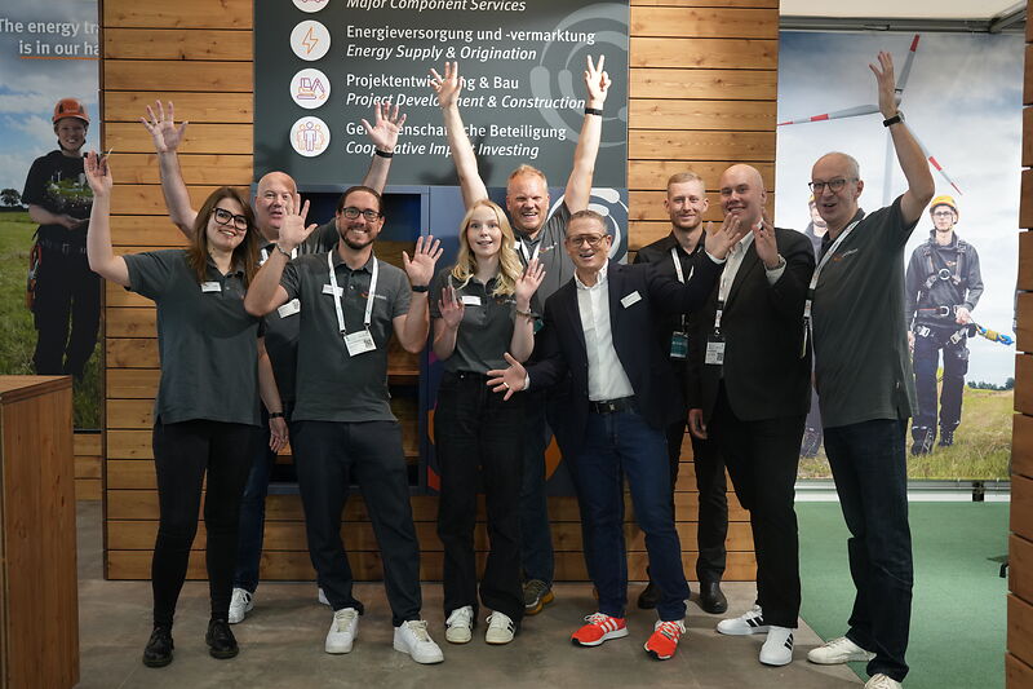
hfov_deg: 48.5
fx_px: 1147
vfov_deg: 33.4
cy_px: 344
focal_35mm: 40
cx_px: 516
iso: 1250
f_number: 4
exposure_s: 1/125
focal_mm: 40
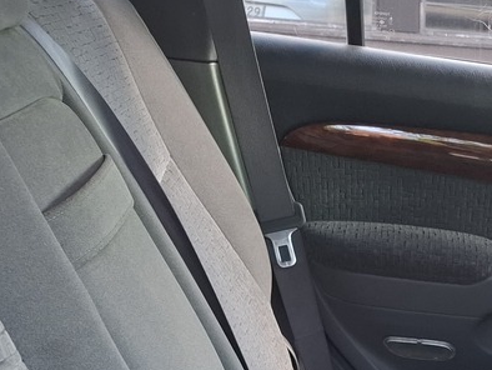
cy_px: 551
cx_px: 534
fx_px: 1195
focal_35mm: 84
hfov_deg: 22.1
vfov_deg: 16.1
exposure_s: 1/100
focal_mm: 5.54
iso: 160
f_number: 1.8
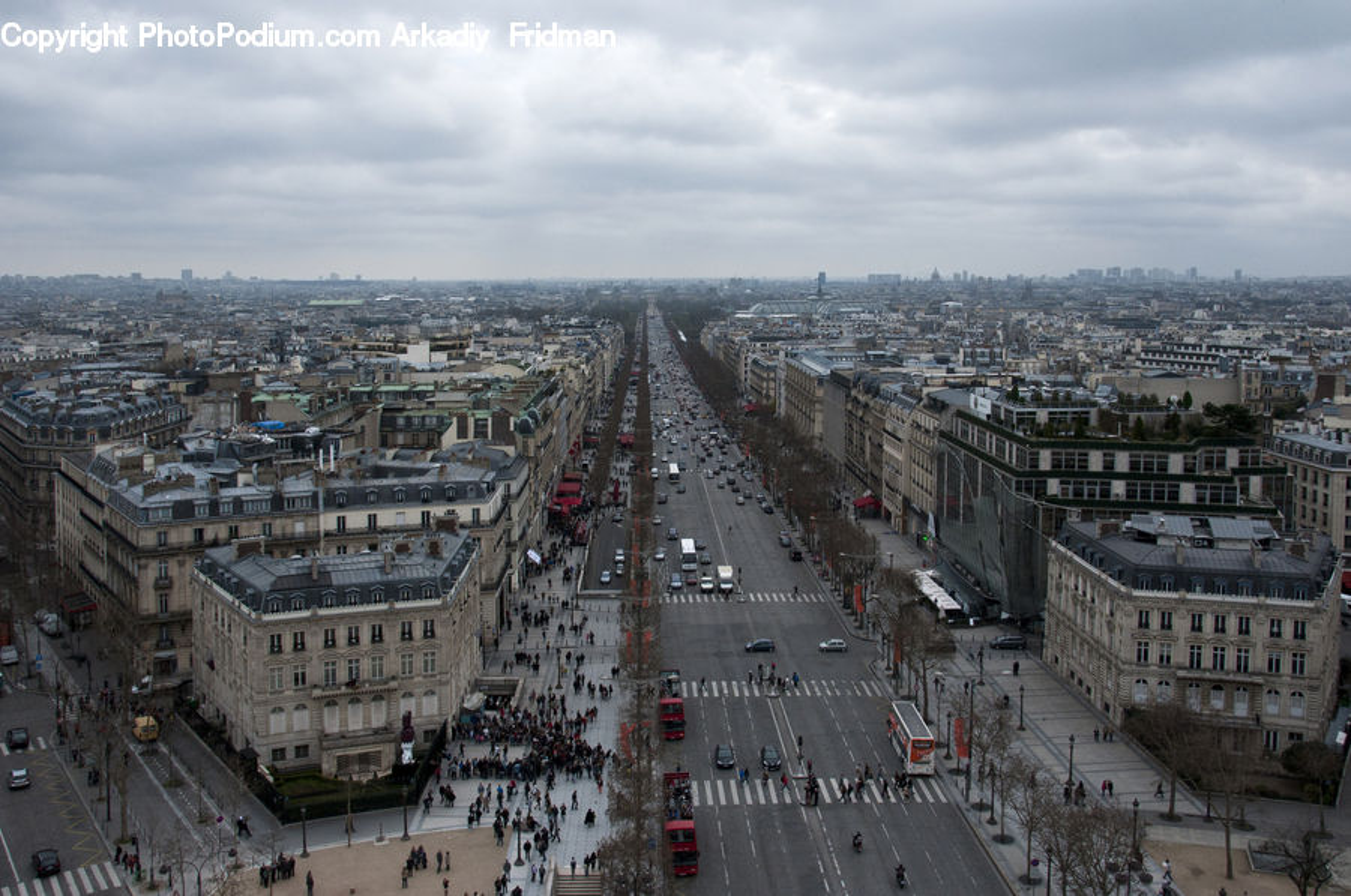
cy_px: 448
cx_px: 676
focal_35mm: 30
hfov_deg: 62.0
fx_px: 1124
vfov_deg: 43.5
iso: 500
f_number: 11
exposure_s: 1/800
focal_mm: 20
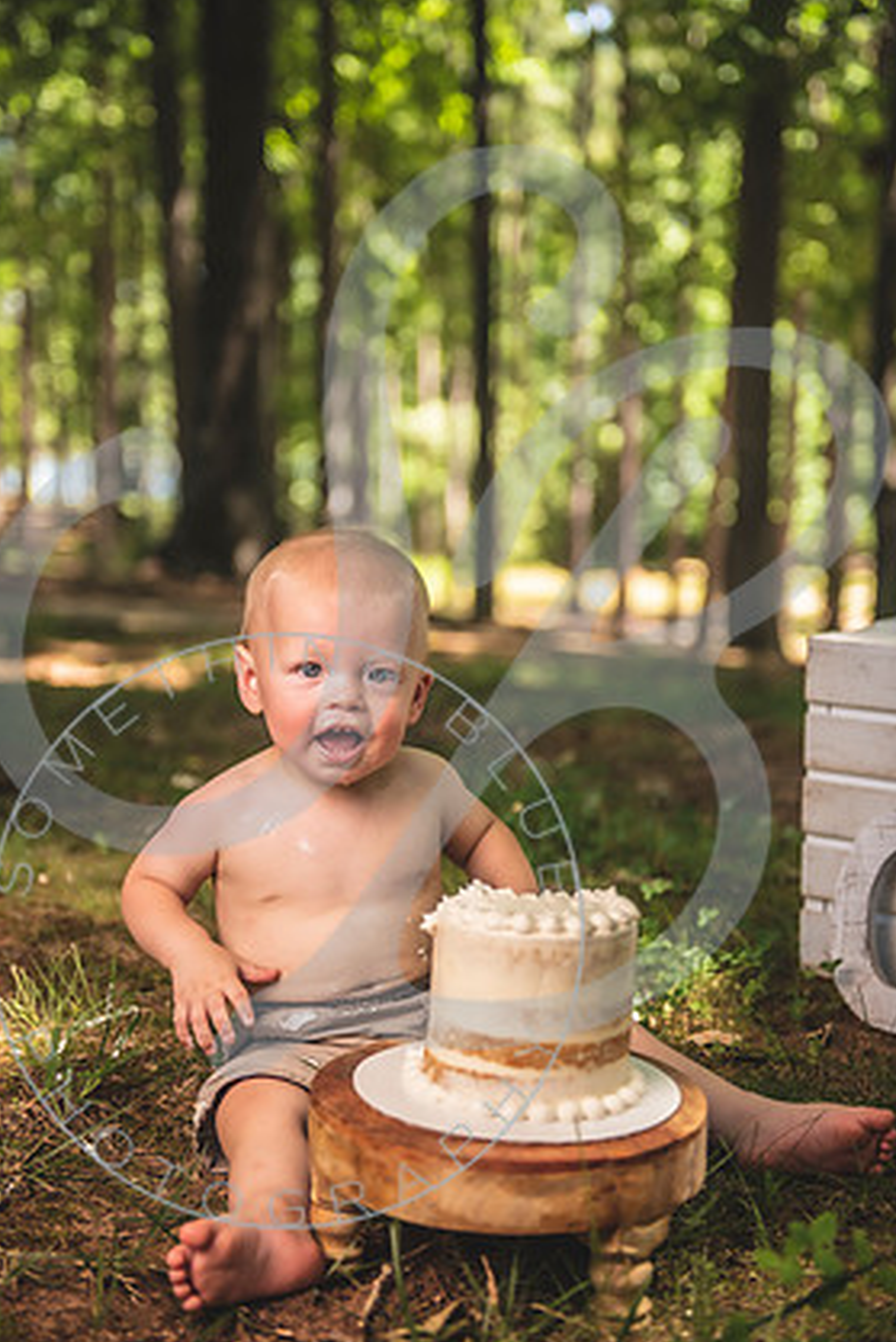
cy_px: 687
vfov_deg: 35.6
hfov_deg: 24.2
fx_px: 2089
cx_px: 430
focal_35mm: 56
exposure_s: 1/400
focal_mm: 52
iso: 200
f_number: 2.8
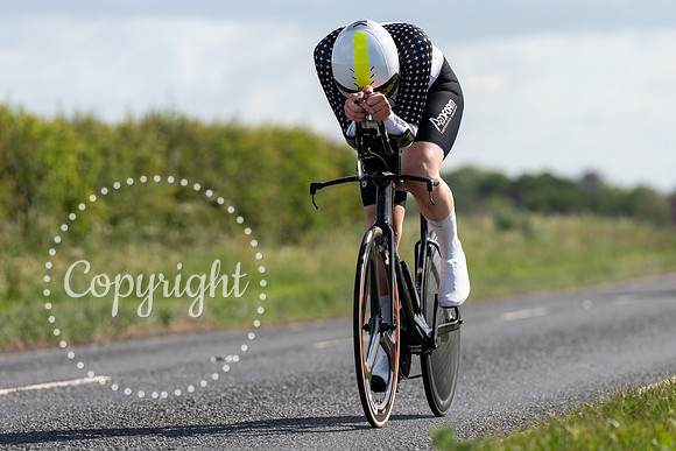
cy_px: 190
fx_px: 4661
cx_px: 418
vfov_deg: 5.5
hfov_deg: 8.3
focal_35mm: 248
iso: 100
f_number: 4
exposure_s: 1/1000
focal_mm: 200
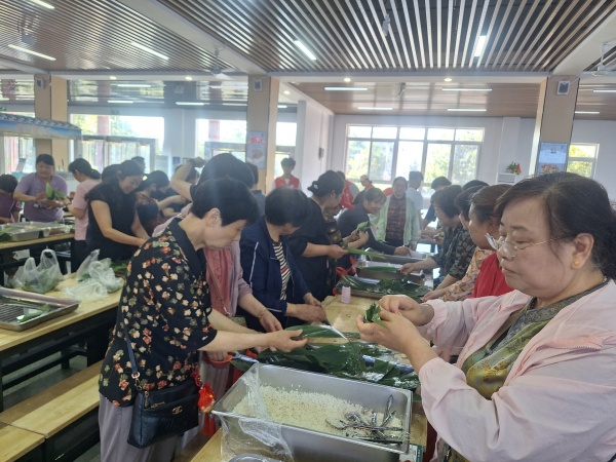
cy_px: 231
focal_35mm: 23
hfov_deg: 73.9
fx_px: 409
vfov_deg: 58.9
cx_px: 308
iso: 64
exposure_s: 1/50
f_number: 1.8
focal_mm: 5.54
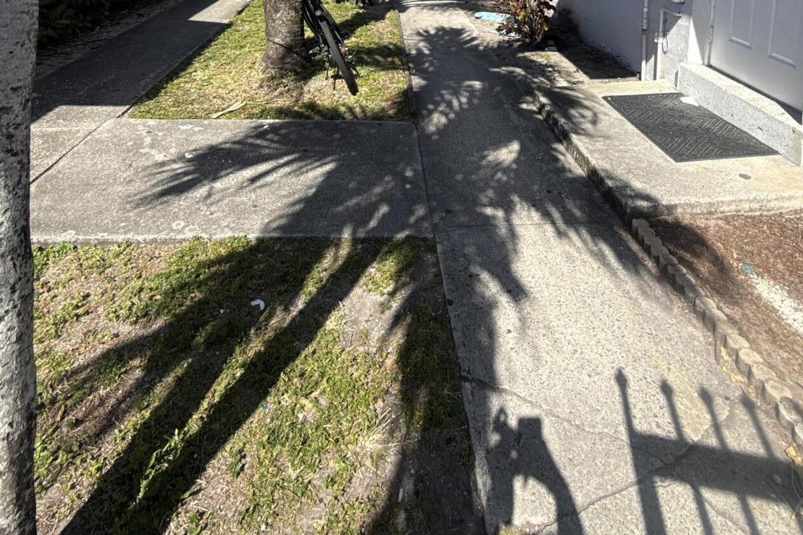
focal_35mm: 23
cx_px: 410
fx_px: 513
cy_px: -32
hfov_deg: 76.1
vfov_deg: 44.3
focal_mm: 2.22
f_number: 2.2
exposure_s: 1/540
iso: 20
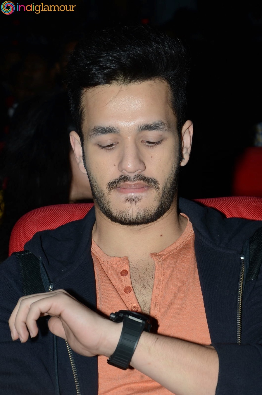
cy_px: 198
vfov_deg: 14.0
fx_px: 1613
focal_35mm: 147
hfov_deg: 9.3
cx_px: 131
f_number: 8
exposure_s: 1/125
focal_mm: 98
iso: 250
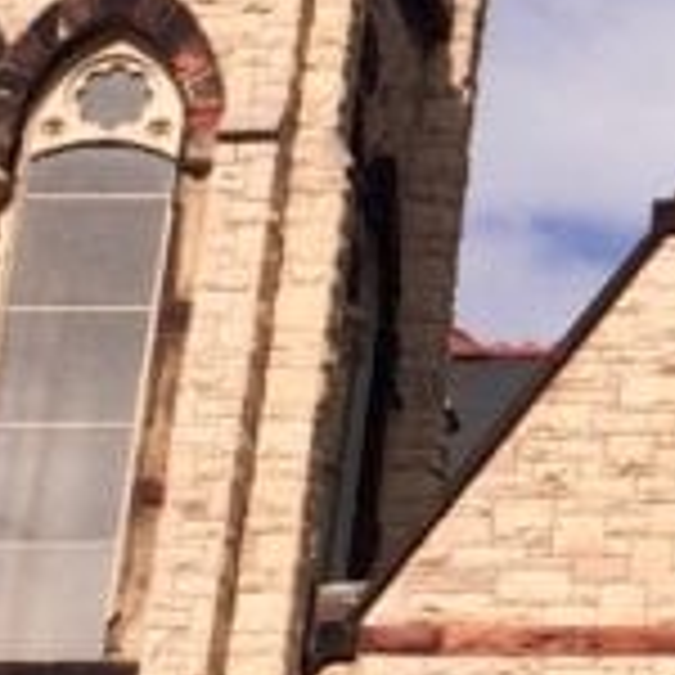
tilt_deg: +29.9
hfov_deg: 9.4
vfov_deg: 10.0
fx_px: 3861
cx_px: 1323
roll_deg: +1.4
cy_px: 234
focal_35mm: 175
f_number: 2.2
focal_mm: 4.15
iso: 32
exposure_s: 1/3425
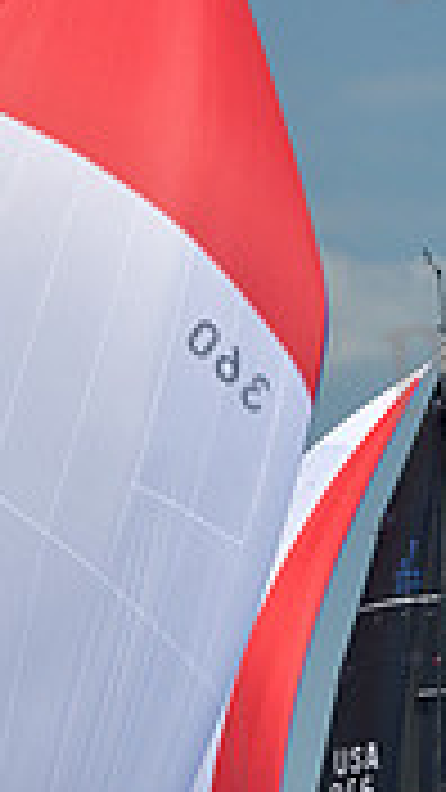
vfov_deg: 4.8
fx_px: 9419
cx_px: 151
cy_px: 603
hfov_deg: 2.7
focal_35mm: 448
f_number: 7.1
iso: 320
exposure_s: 1/640
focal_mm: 130
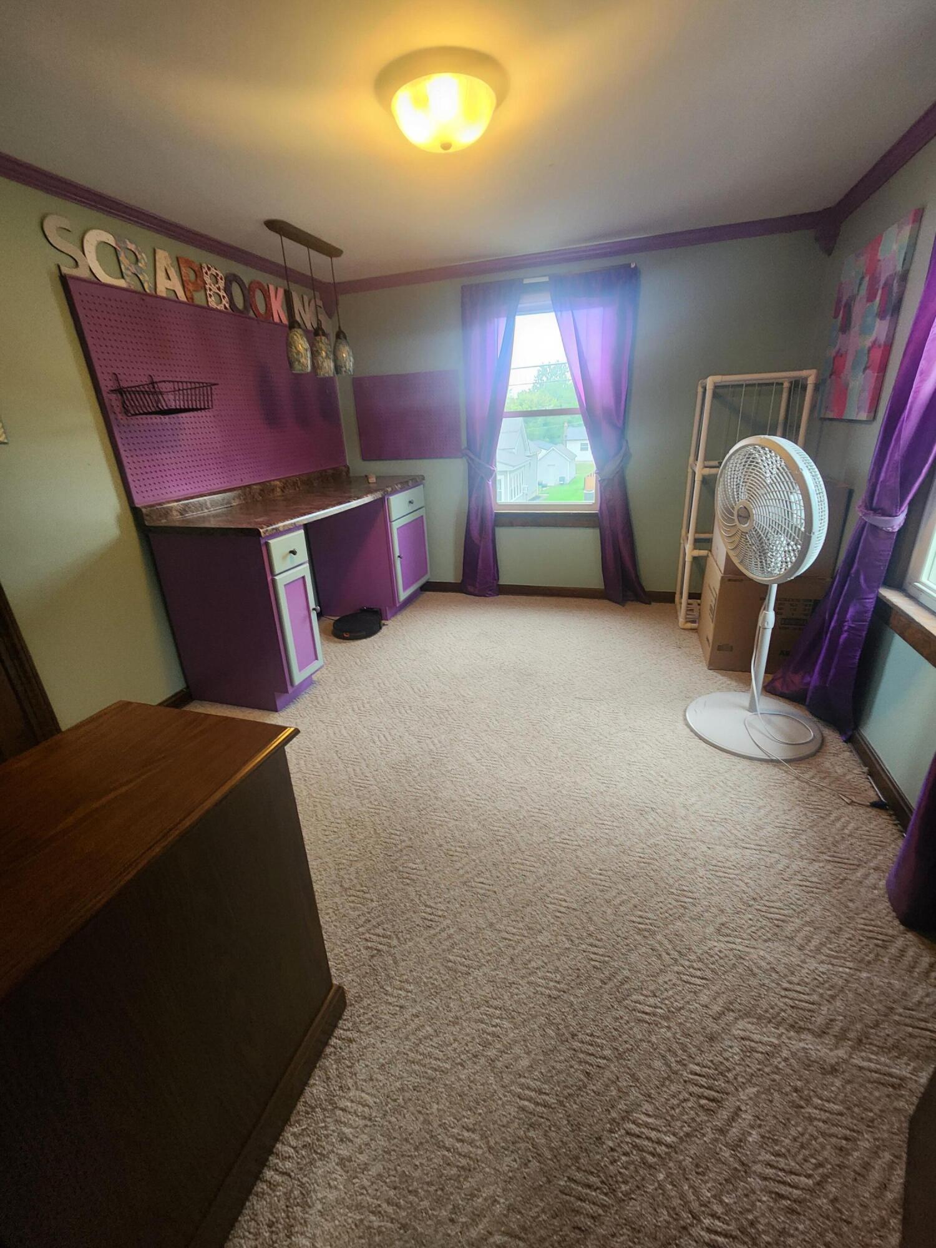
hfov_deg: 89.9
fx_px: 469
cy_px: 624
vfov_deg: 106.2
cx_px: 468
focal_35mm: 13
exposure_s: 1/40
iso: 320
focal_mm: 2.2
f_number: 2.2
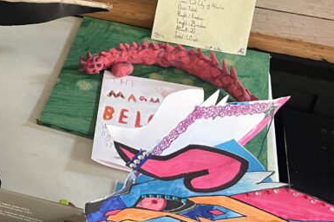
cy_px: 27
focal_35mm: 72
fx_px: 667
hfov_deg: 25.4
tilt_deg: -34.6
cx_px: -61
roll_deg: -0.3
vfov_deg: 18.6
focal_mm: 5.1
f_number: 1.6
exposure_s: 1/60
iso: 500
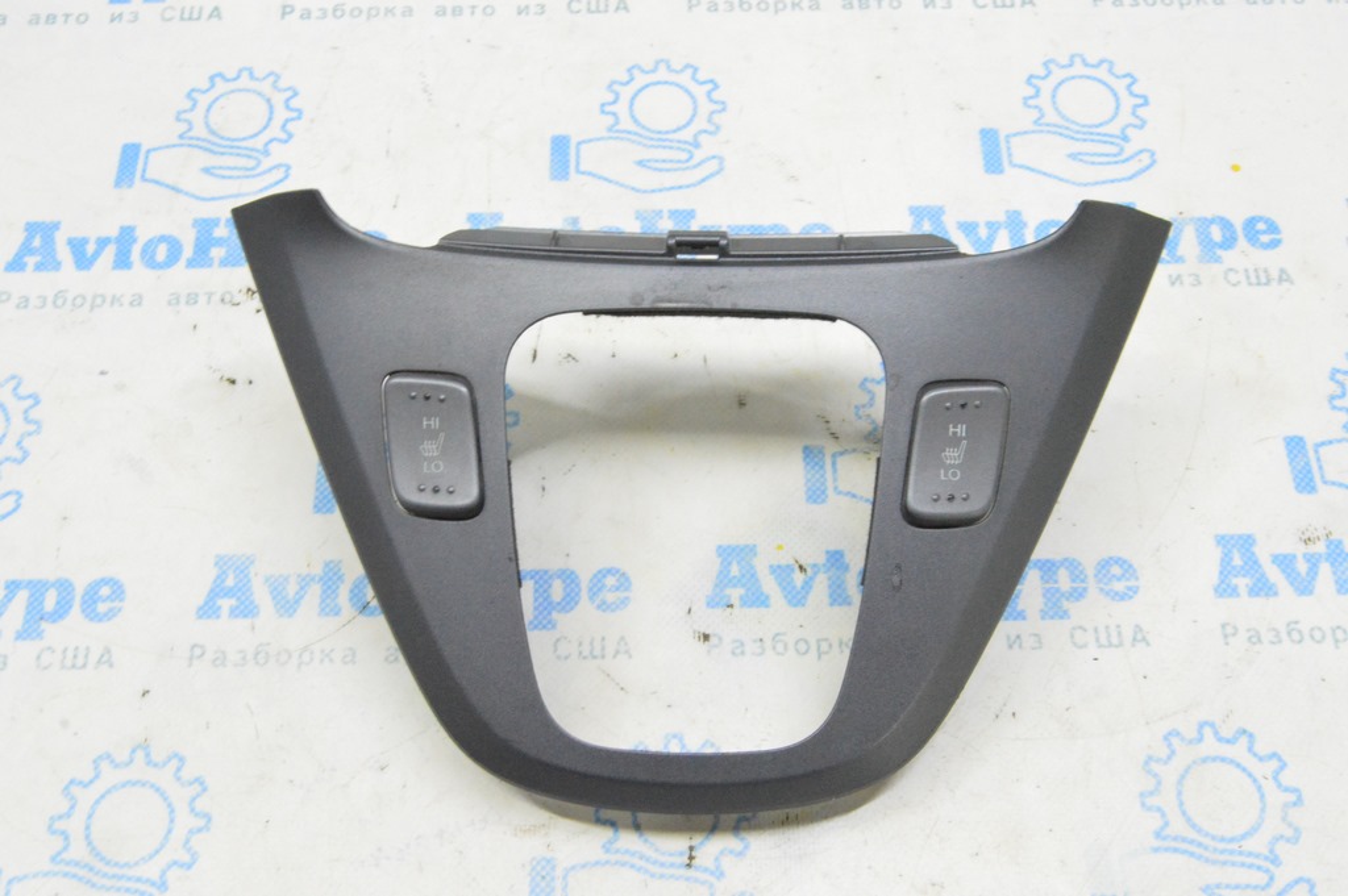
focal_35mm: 39
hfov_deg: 49.6
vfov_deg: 34.2
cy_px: 448
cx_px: 674
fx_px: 1459
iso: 6400
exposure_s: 1/15
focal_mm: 26
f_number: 20
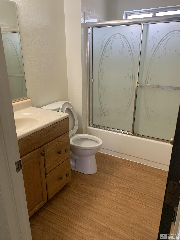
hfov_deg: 53.1
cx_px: 90
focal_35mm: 26
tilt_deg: -18.0
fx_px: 180
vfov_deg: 67.3
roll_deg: -1.4
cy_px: 120
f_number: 1.8
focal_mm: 4.25
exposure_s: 1/60
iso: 100
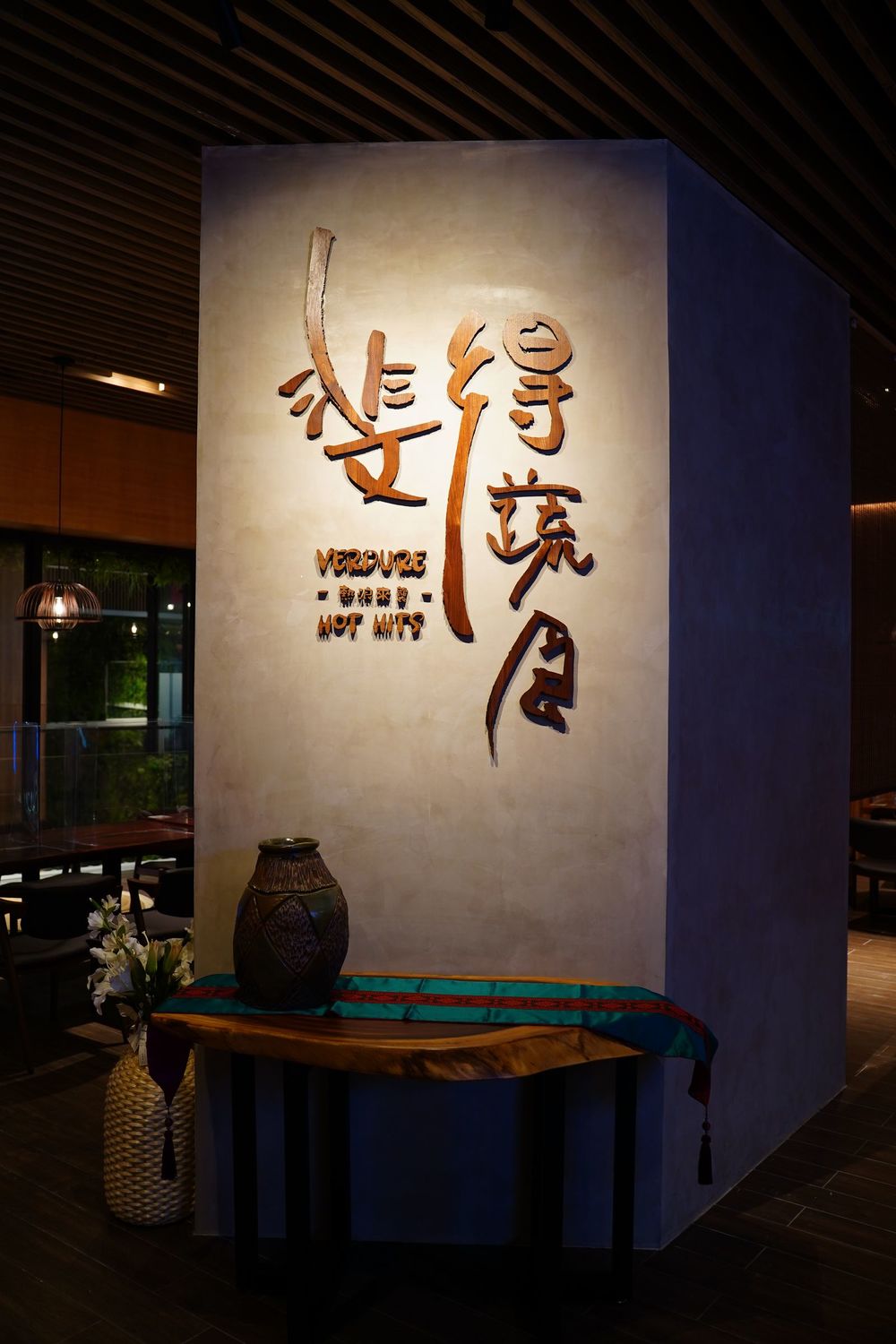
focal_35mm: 30
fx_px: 1120
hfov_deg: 43.6
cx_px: 448
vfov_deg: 61.9
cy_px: 672
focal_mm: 30
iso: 500
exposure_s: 1/100
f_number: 4
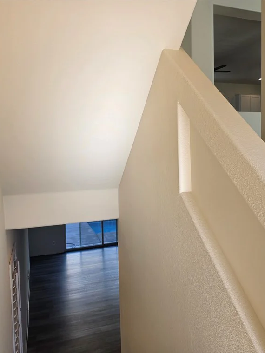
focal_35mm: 31
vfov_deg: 58.4
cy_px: 178
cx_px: 173
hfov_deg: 44.9
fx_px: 316
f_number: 1.4
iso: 12
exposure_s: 1/120
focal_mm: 6.5
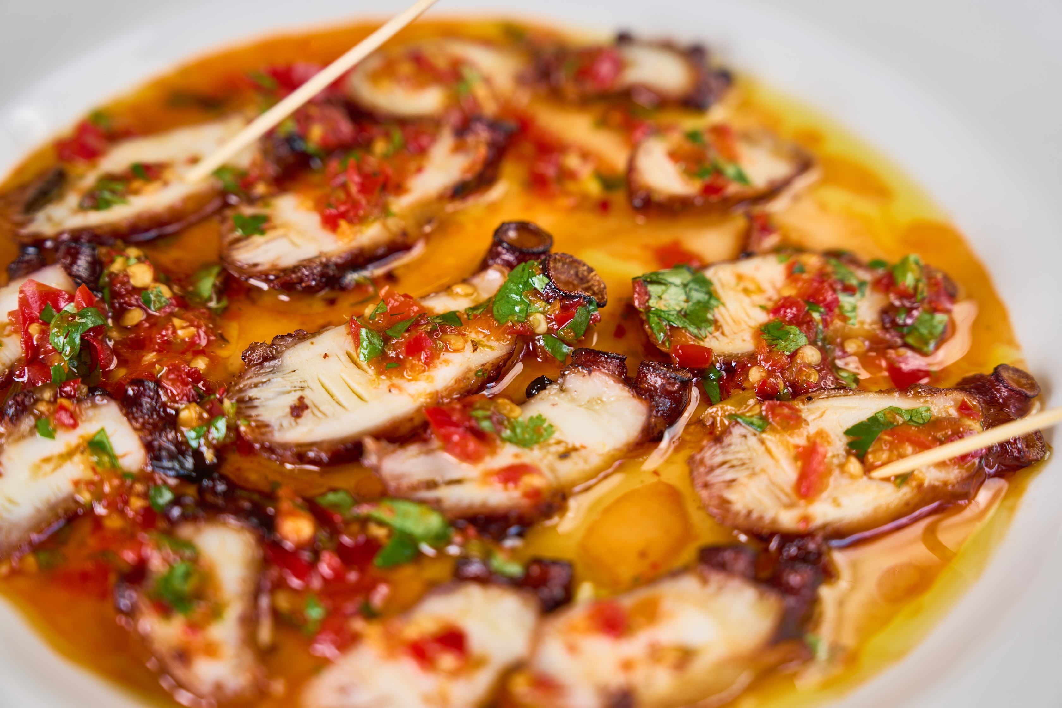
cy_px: 354
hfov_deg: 39.6
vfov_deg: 27.0
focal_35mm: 50
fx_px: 1475
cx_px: 531
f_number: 4
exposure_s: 1/200
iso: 100
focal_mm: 50
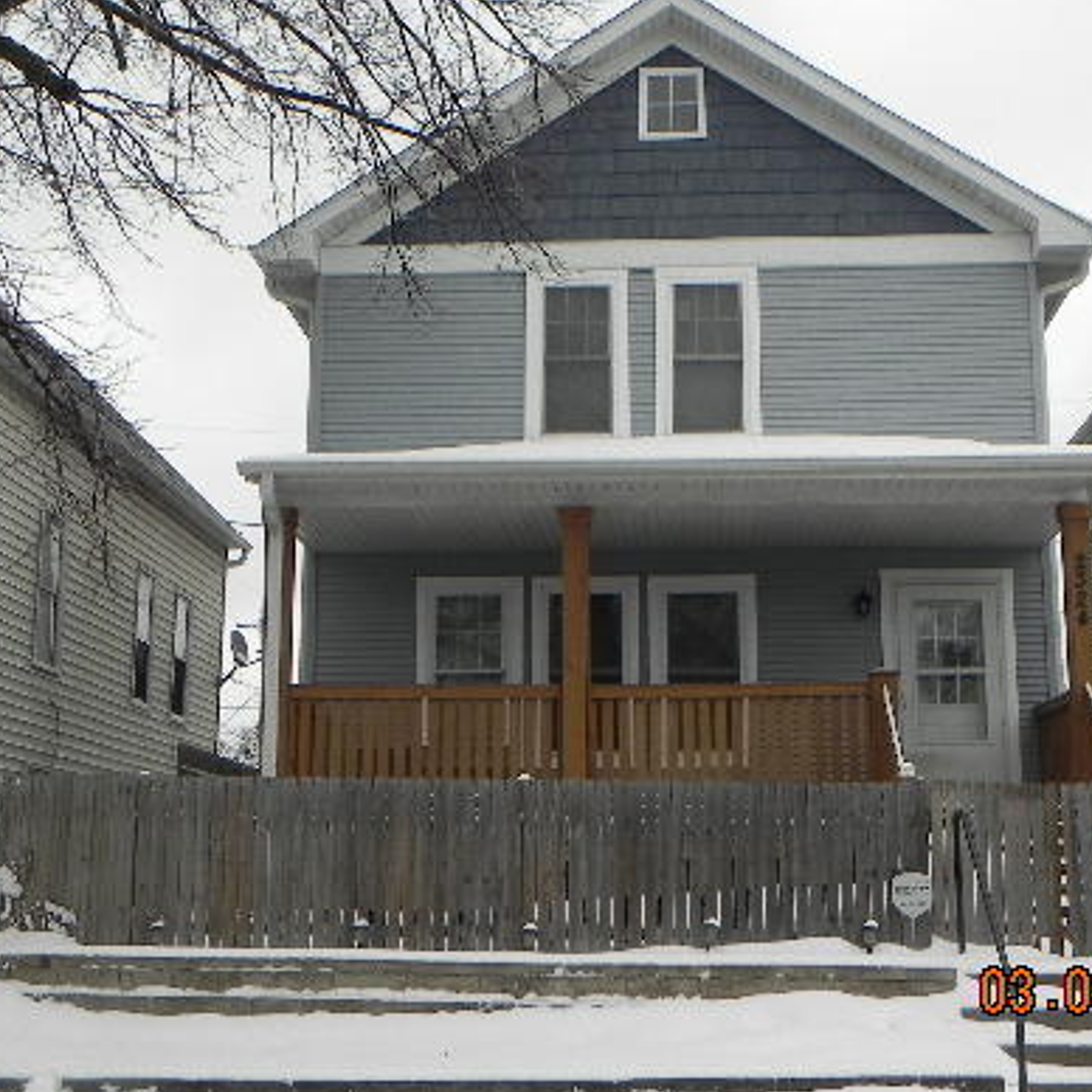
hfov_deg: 31.6
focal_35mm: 54
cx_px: 636
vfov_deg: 31.6
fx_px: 1927
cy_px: 456
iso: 160
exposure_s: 1/310
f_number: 5.6
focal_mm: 6.6
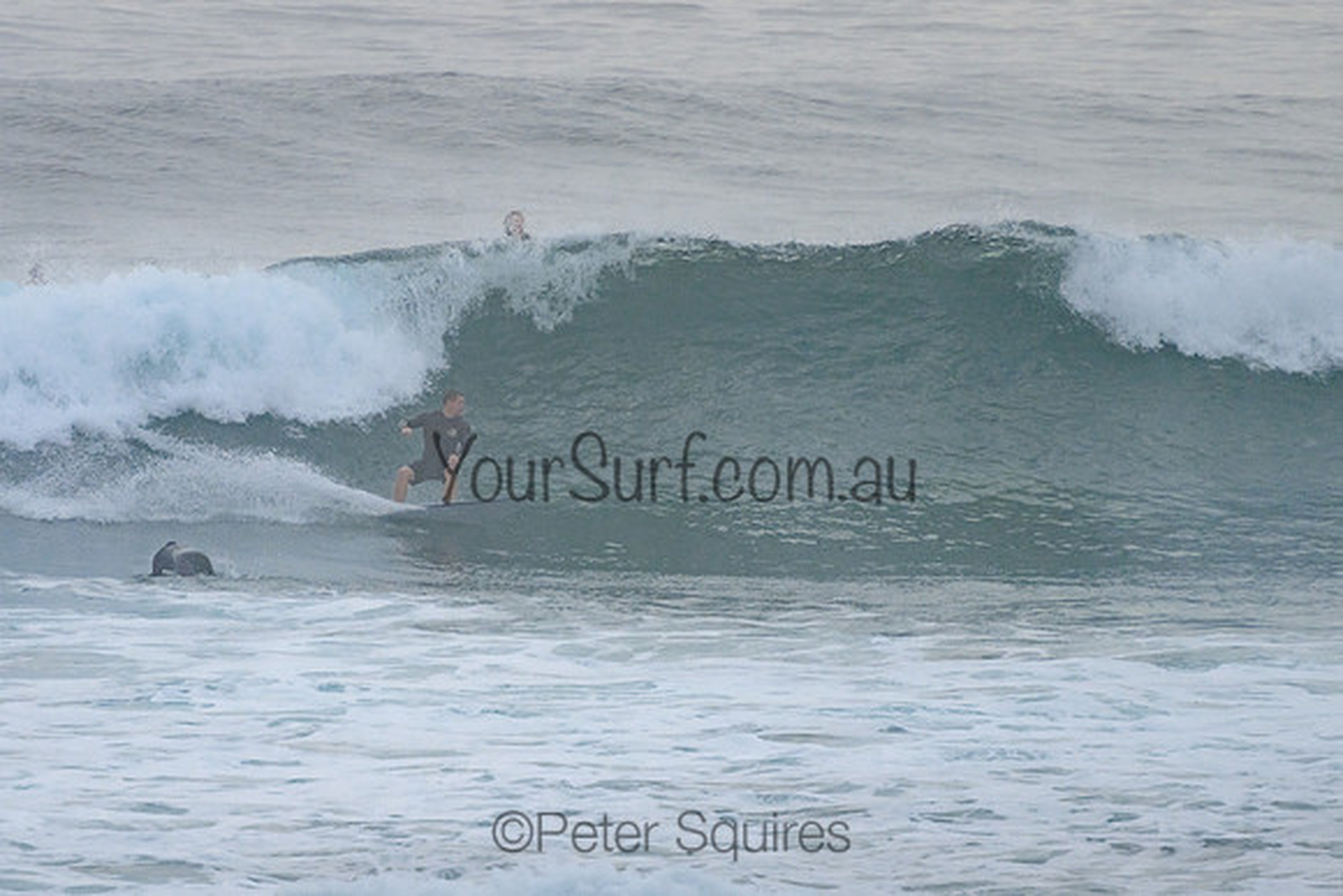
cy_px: 424
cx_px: 531
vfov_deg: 2.6
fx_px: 19476
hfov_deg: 3.9
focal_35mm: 522
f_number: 5.6
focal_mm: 380
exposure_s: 1/1250
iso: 500
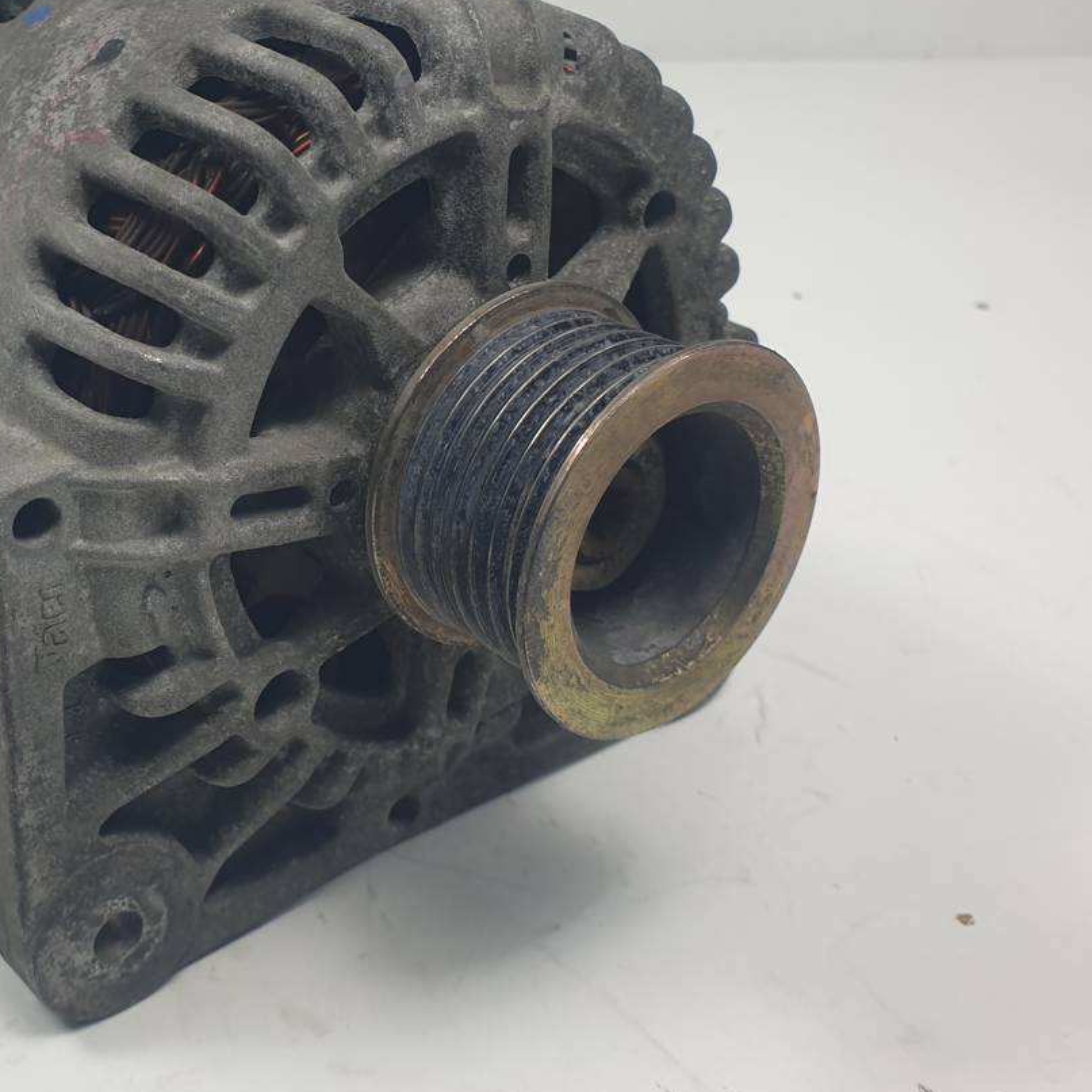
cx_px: 227
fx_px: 1463
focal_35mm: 41
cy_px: 434
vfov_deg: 40.7
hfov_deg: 39.4
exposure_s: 1/204
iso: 50
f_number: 2.4
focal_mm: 4.3
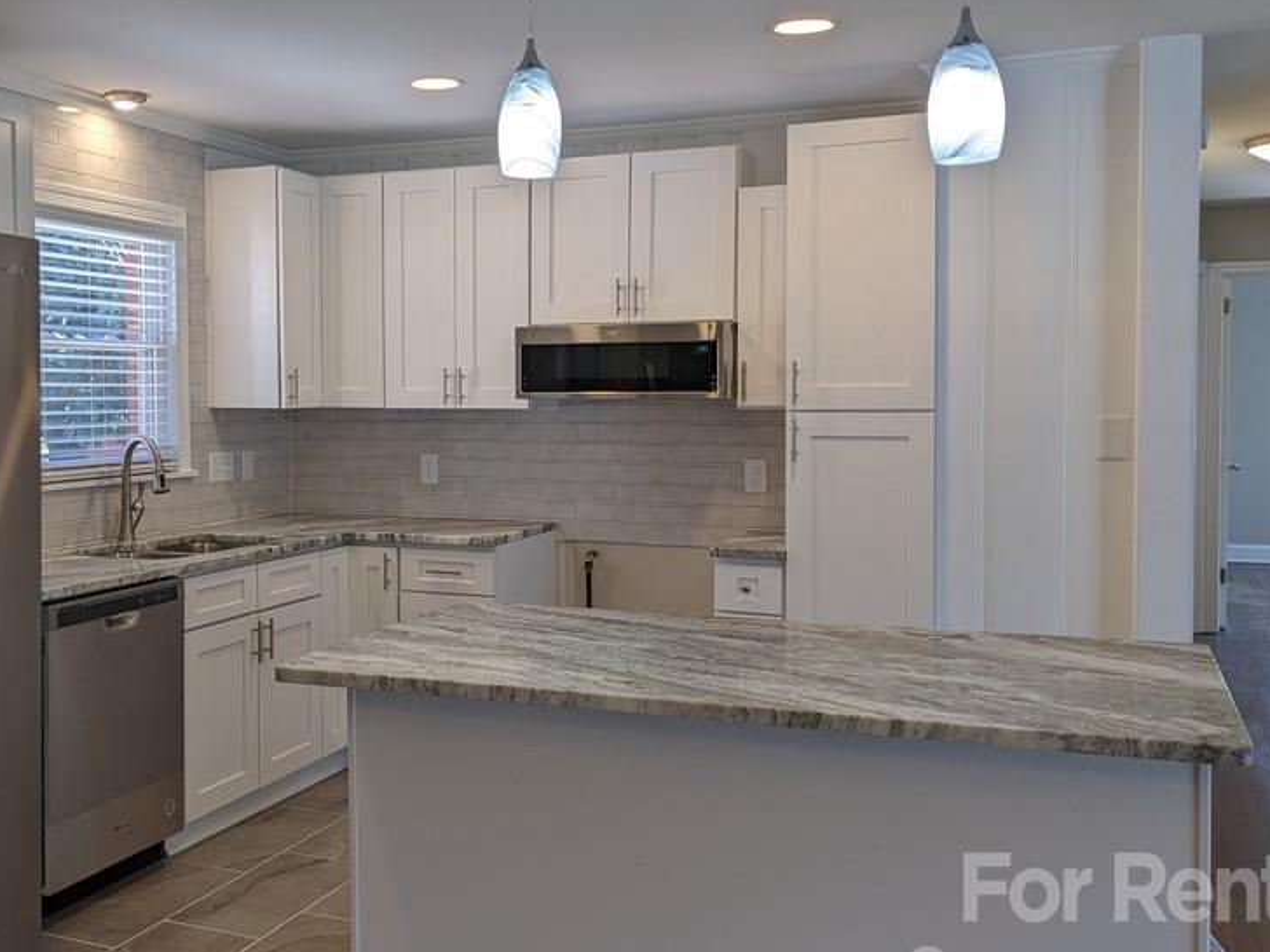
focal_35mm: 38
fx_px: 1394
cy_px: 436
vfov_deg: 37.7
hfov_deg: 48.3
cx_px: 440
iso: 40
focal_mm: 4.38
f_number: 1.73
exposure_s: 1/121
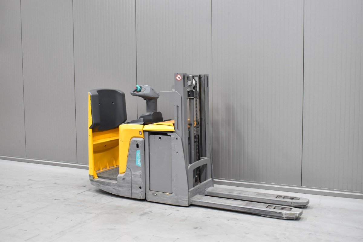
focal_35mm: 38
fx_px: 378
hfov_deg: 51.3
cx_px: 182
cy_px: 121
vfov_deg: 35.5
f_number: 5
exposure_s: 1/30
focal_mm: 25
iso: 1600
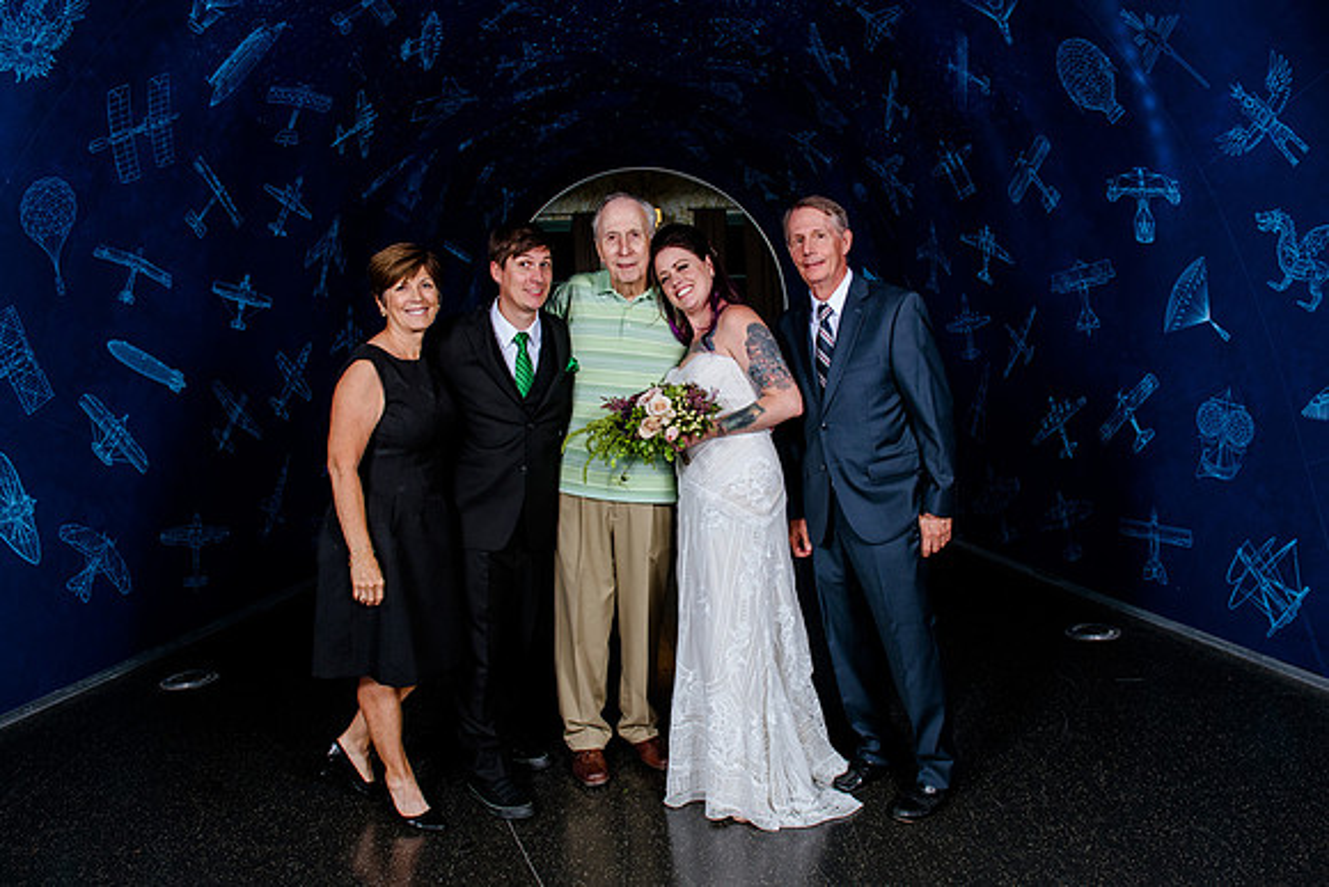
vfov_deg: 47.4
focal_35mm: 27
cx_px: 698
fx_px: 1008
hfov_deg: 66.7
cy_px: 408
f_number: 6.3
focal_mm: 24
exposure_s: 1/160
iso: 640
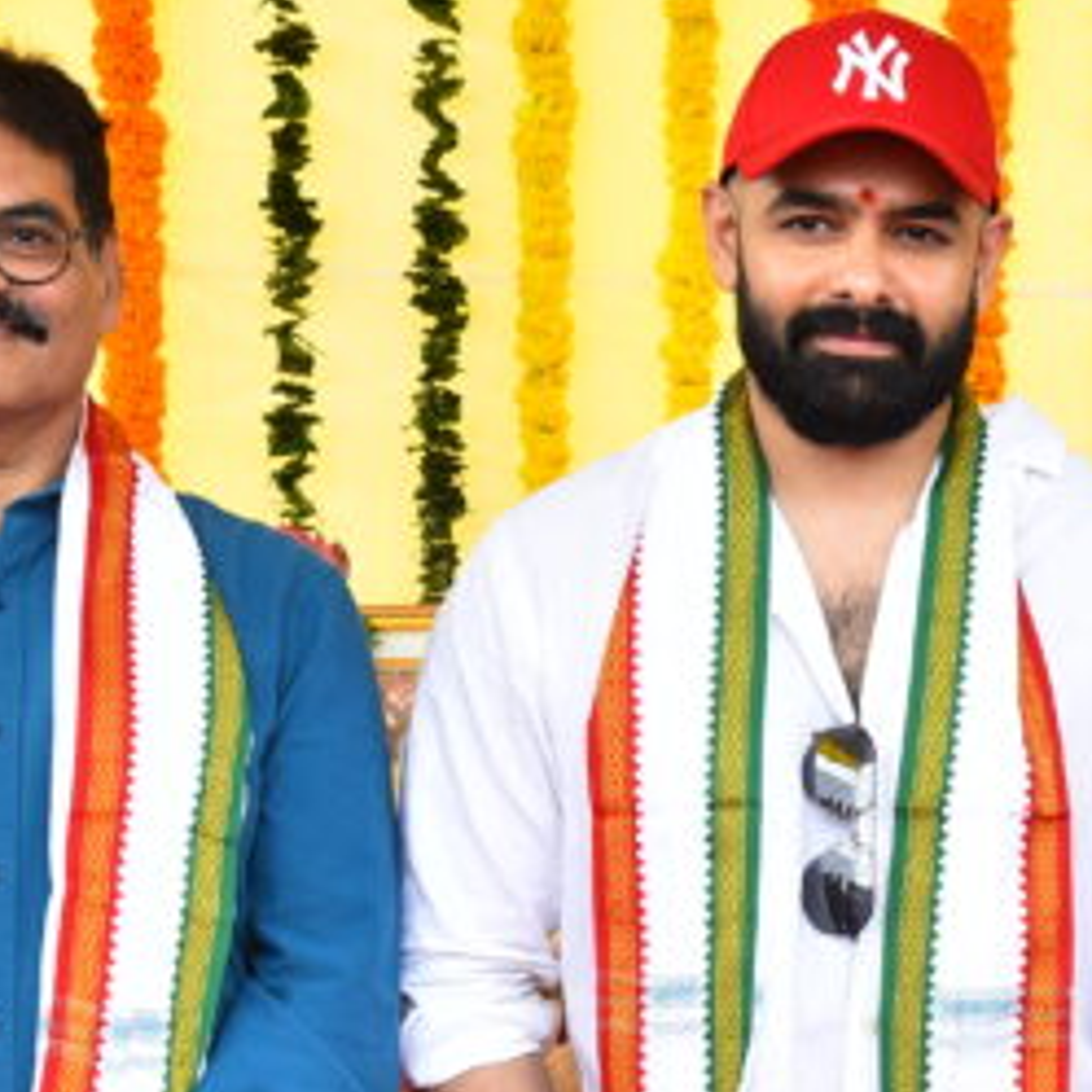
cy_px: 895
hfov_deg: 13.1
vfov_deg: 13.2
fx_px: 4675
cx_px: 1136
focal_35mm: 131
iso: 1000
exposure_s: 1/125
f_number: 6.3
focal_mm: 50
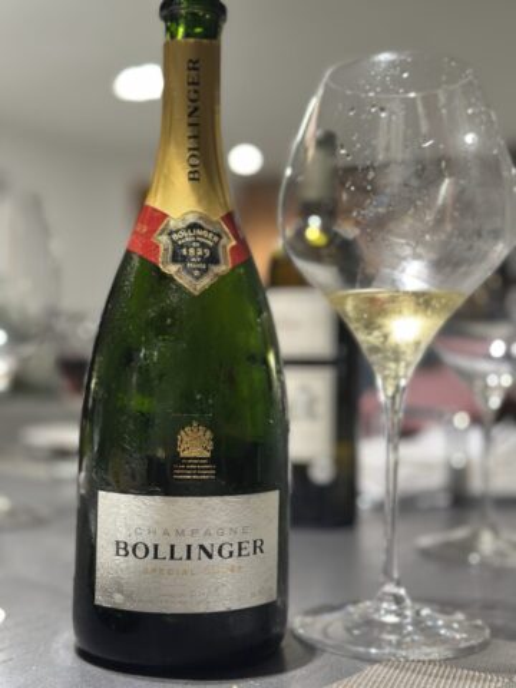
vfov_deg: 39.7
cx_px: 258
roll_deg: -1.4
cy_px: 344
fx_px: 954
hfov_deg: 30.3
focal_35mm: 48
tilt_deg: +0.8
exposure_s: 1/60
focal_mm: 6.86
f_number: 1.78
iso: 320
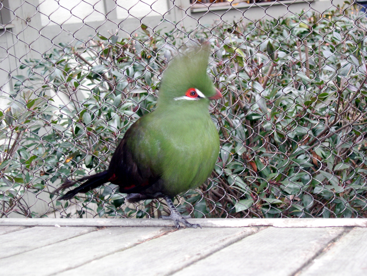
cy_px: 138
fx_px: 763
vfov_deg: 20.4
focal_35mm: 72
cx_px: 184
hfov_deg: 27.0
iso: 153
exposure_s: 1/4.3
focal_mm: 15.3
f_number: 3.8
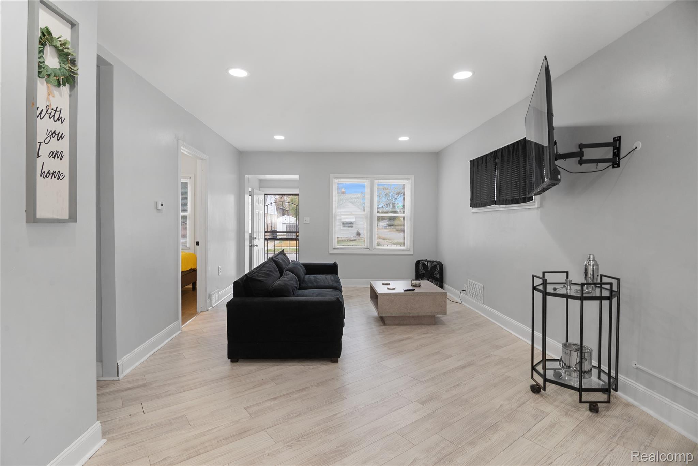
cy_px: 233
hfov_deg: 61.9
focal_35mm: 30
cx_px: 349
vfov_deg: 43.6
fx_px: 582
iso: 320
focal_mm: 30
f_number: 9
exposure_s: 1/6
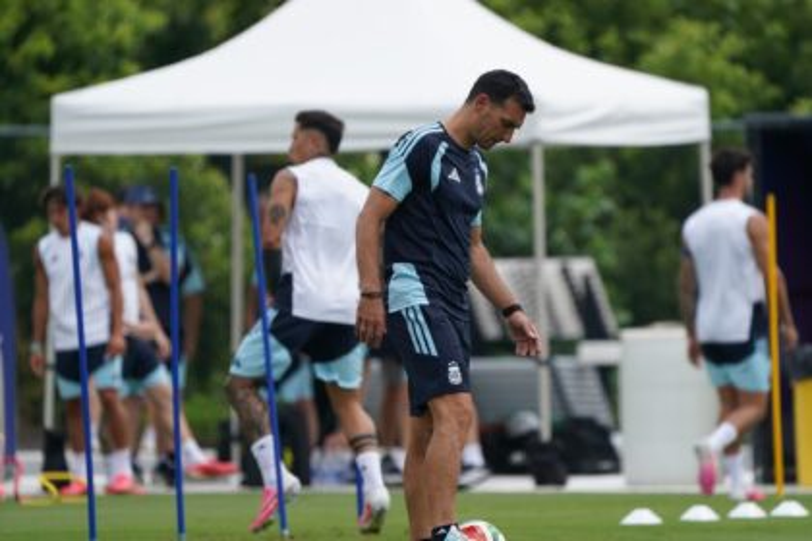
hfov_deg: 3.8
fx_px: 12337
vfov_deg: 2.5
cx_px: 406
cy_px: 270
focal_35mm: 547
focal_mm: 547
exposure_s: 1/1000
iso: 320
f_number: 6.3
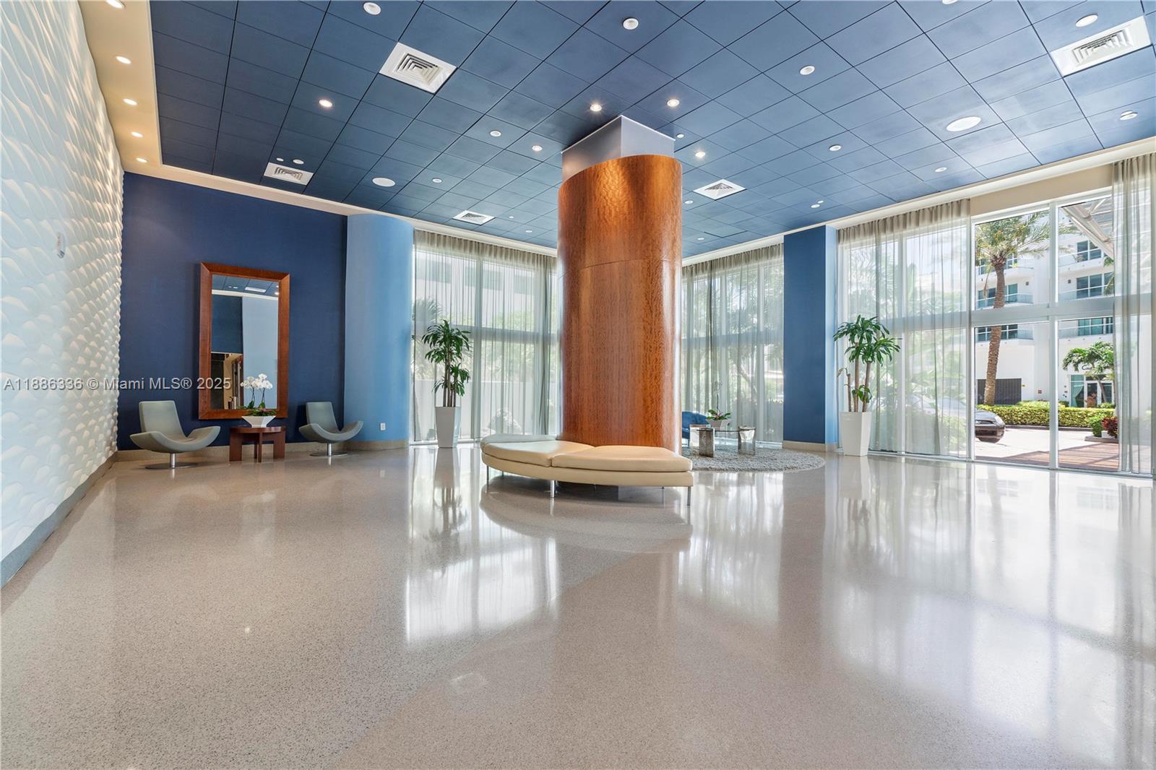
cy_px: 385
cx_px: 578
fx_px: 514
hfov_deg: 96.7
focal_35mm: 16
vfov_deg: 73.7
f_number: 8
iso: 640
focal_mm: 16
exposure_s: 1/13
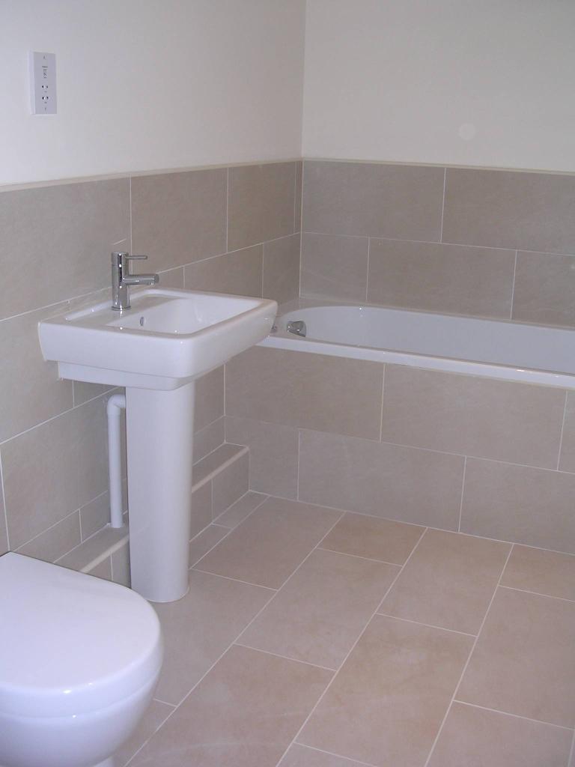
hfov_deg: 37.7
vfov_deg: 49.0
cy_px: 384
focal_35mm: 38
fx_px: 842
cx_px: 288
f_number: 2.8
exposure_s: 1/60.1
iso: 131
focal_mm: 5.8
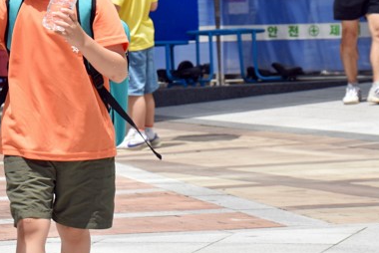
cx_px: 11
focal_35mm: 266
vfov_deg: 5.2
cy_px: -24
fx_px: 2804
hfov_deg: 7.7
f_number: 9
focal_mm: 75
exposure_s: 1/320
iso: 200
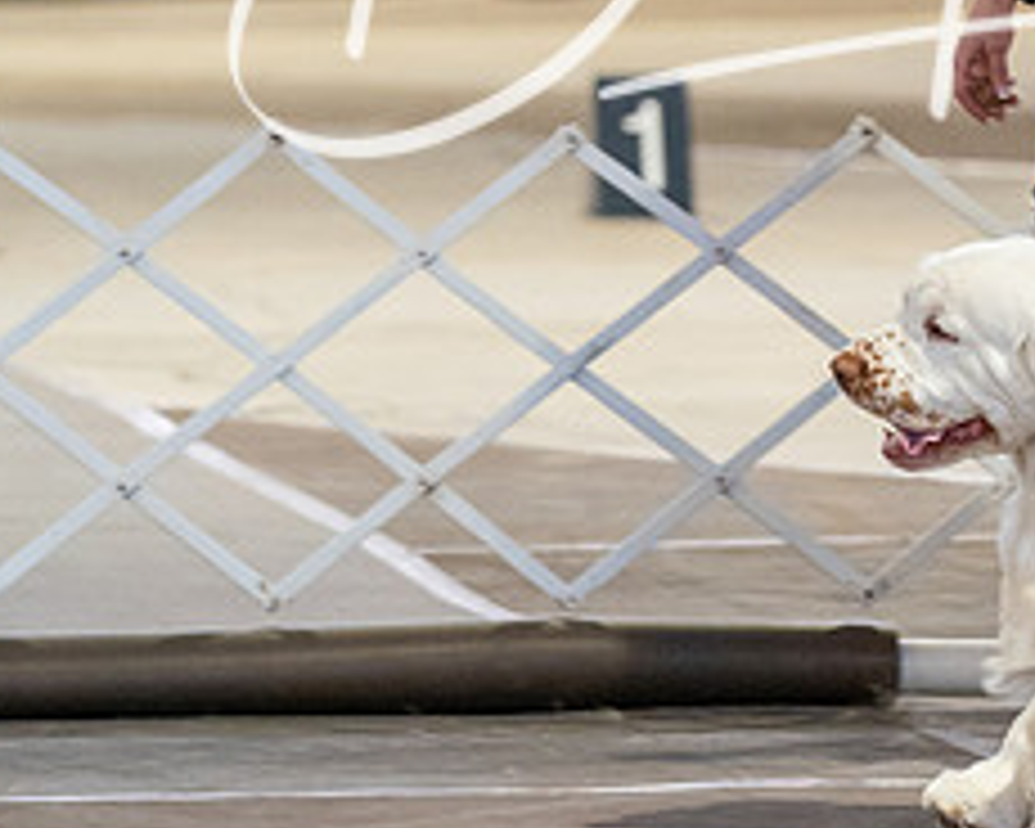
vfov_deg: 3.4
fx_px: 14091
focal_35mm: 460
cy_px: 252
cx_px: 988
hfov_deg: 4.2
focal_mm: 167
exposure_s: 1/250
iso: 6400
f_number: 3.5
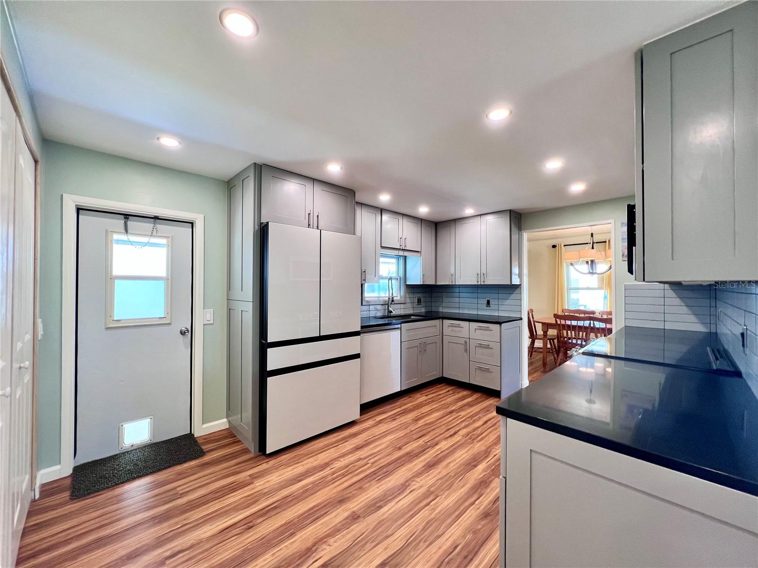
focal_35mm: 13
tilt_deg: +0.6
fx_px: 285
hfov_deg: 106.2
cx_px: 379
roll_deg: -0.1
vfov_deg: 89.9
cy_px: 284
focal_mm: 1.57
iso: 250
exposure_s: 1/120
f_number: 1.8
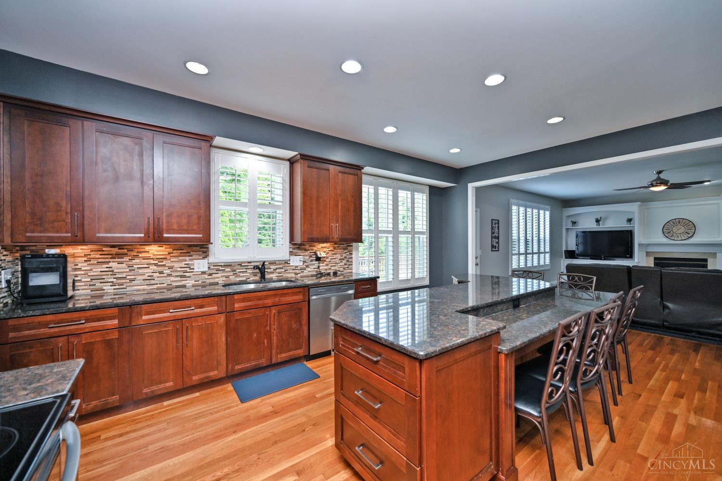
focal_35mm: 14
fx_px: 281
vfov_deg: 81.2
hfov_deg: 104.3
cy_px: 240
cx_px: 361
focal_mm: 14
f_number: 4.5
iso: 200
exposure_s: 1/80
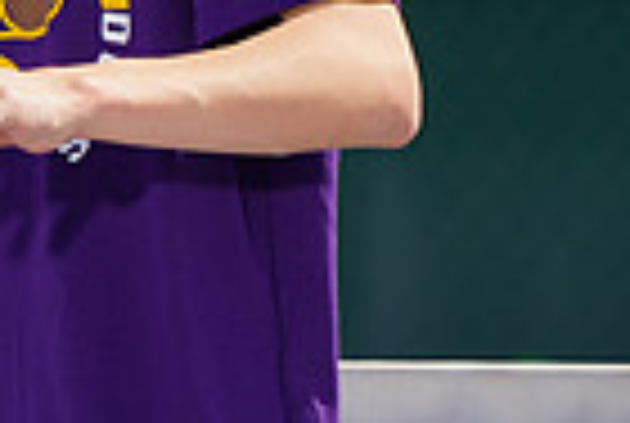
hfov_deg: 1.6
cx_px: -405
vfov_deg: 1.0
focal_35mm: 1326
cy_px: -218
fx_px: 23254
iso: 100
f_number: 9
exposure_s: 1/250
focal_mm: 321
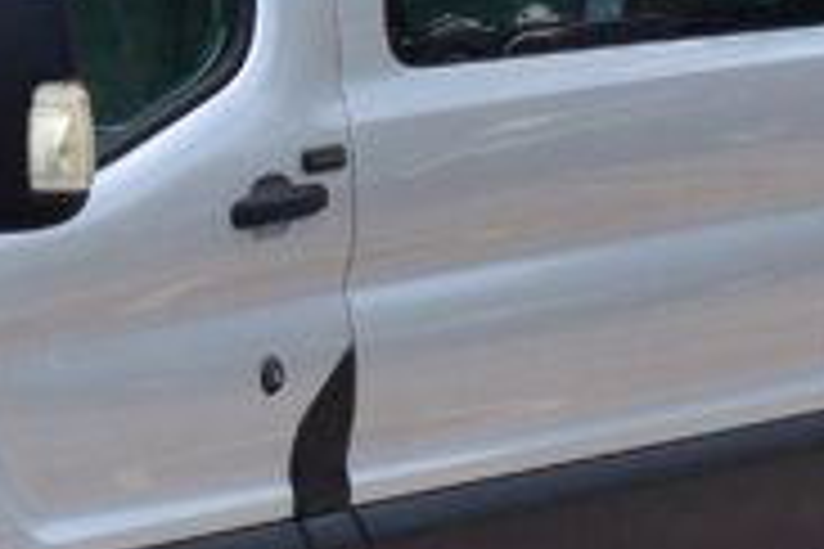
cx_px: -378
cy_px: 140
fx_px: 6523
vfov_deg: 4.8
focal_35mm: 285
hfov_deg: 7.1
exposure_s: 1/500
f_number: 11
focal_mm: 34
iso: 220
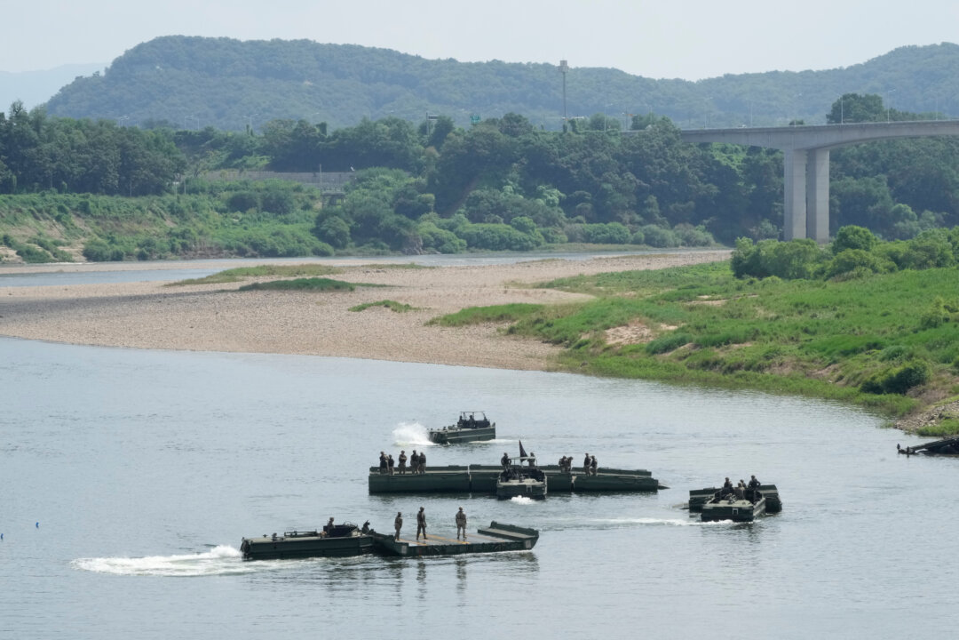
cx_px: 480
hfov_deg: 12.5
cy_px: 320
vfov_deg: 8.4
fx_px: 4368
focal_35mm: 164
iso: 2000
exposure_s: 1/500
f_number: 29
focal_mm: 164
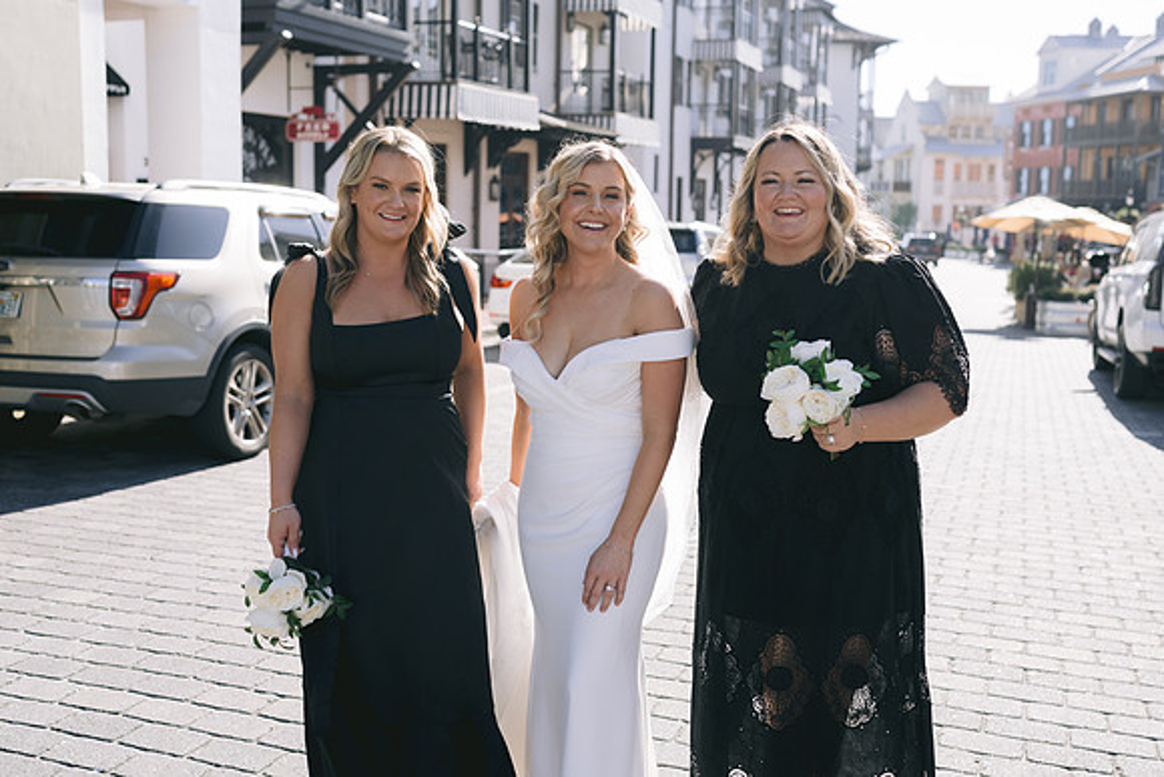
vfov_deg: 34.6
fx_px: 1244
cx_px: 570
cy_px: 350
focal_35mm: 38
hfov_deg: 50.1
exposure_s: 1/1250
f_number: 2.8
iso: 160
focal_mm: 35
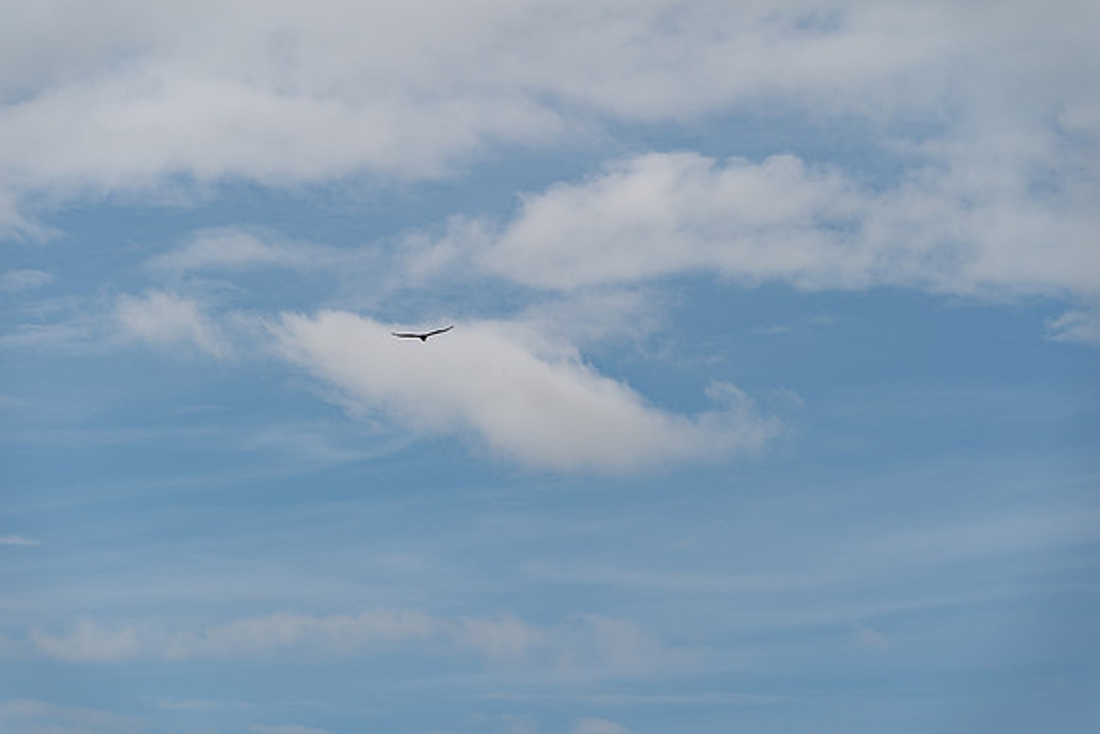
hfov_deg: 13.7
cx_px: 550
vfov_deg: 9.2
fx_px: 4584
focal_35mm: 150
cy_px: 367
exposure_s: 1/800
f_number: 6.3
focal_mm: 150
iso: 100
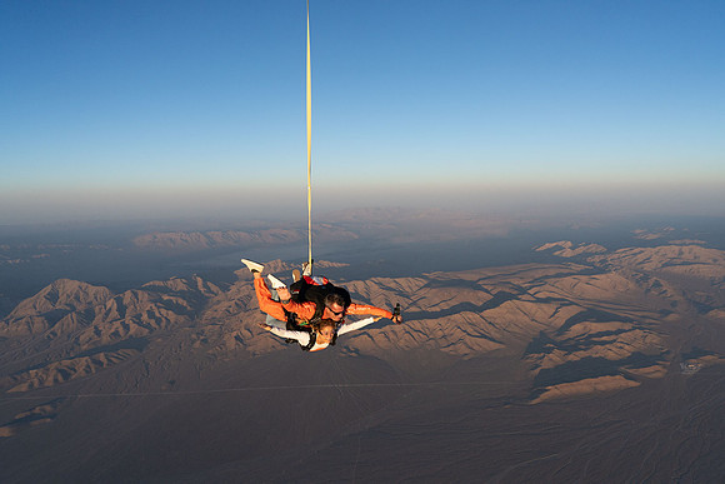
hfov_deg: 73.7
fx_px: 483
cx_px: 362
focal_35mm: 24
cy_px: 242
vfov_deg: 53.2
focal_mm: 24
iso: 1250
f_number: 7.1
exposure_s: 1/2000
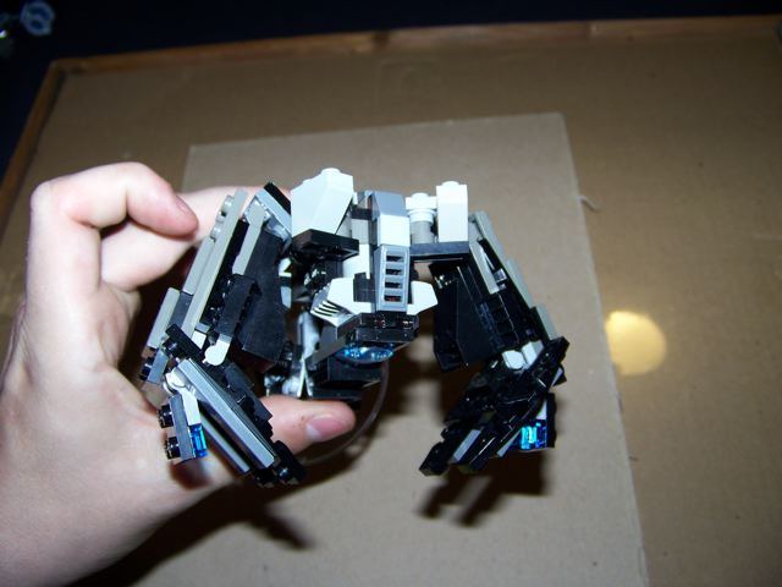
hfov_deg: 51.4
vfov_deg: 39.7
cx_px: 391
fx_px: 813
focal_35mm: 36
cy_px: 294
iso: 64
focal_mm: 5.85
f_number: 2.8
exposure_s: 1/30
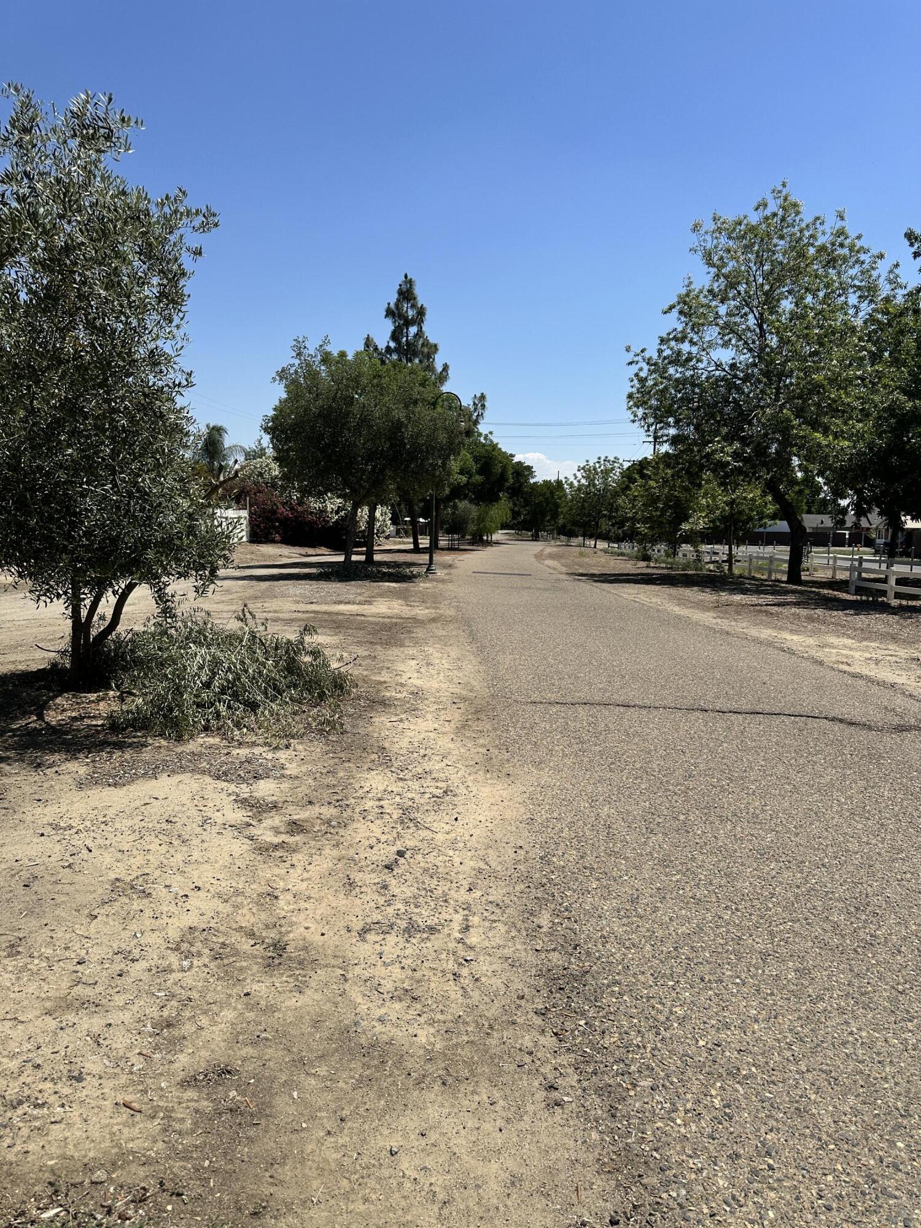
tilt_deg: -5.2
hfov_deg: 56.8
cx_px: 460
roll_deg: -2.7
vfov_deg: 71.6
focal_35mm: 24
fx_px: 851
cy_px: 614
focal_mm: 6.86
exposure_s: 1/7042
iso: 80
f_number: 1.78
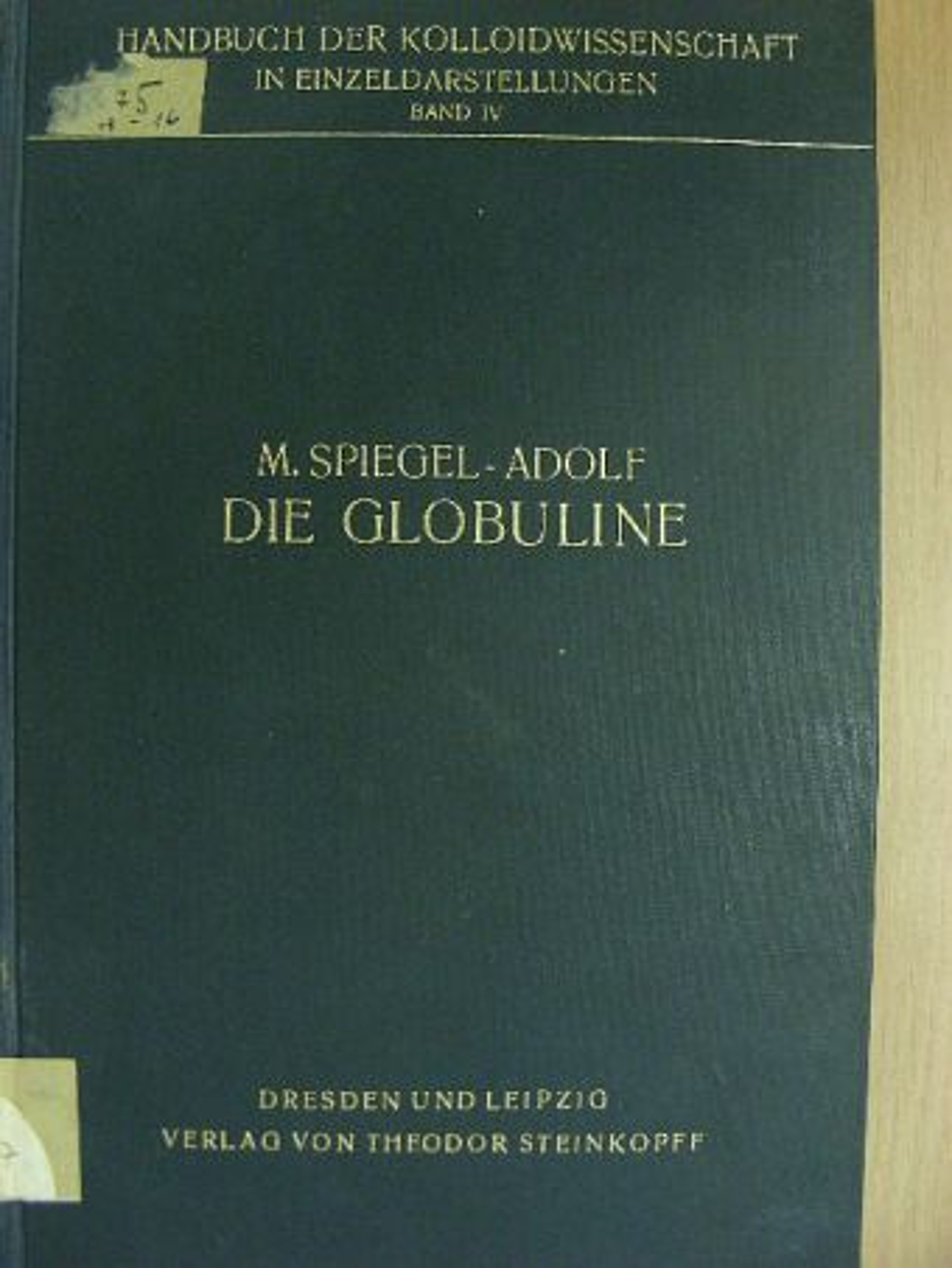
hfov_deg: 35.2
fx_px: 1503
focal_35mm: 41
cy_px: 634
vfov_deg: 45.8
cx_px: 476
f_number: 3.5
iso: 200
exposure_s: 1/12
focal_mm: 6.8
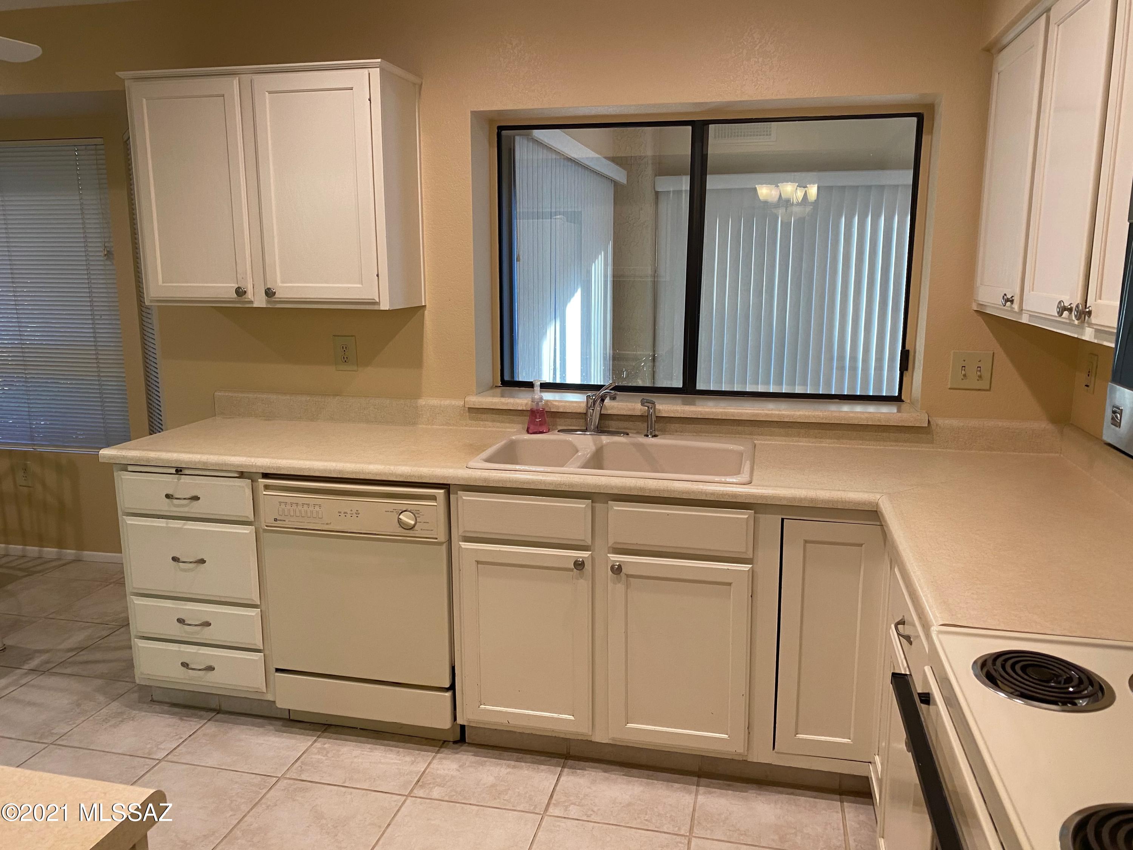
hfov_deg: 67.3
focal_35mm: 26
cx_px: 566
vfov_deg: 53.1
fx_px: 851
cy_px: 425
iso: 80
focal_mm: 4.25
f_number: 1.8
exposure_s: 1/60
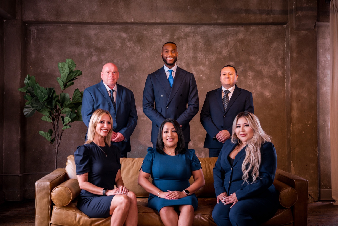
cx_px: 173
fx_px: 413
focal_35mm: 44
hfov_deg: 44.5
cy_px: 112
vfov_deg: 30.5
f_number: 2.8
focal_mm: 43
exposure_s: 1/320
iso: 500
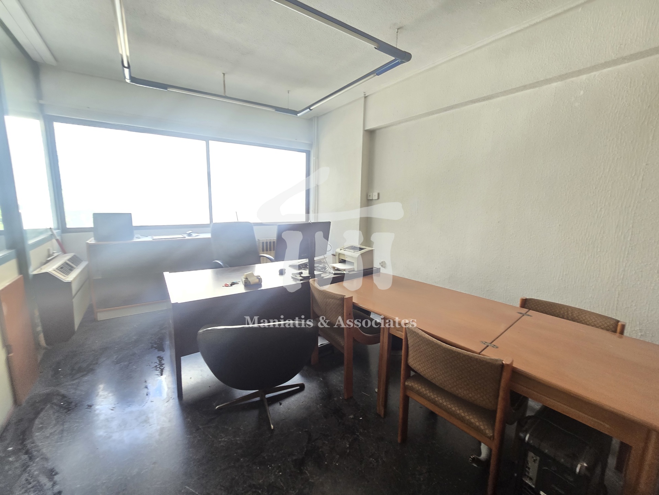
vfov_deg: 89.9
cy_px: 248
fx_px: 247
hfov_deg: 106.2
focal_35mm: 13
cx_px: 330
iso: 250
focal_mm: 2.2
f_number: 2.2
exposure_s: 1/60
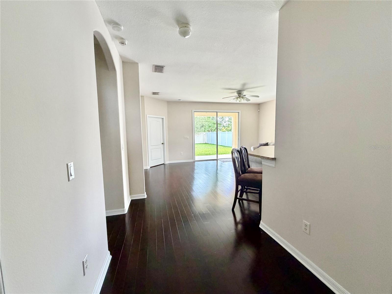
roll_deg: -0.4
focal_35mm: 14
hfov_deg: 102.1
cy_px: 147
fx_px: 158
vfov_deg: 85.6
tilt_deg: -4.9
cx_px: 196
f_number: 2.2
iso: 320
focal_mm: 2.22
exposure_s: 1/121
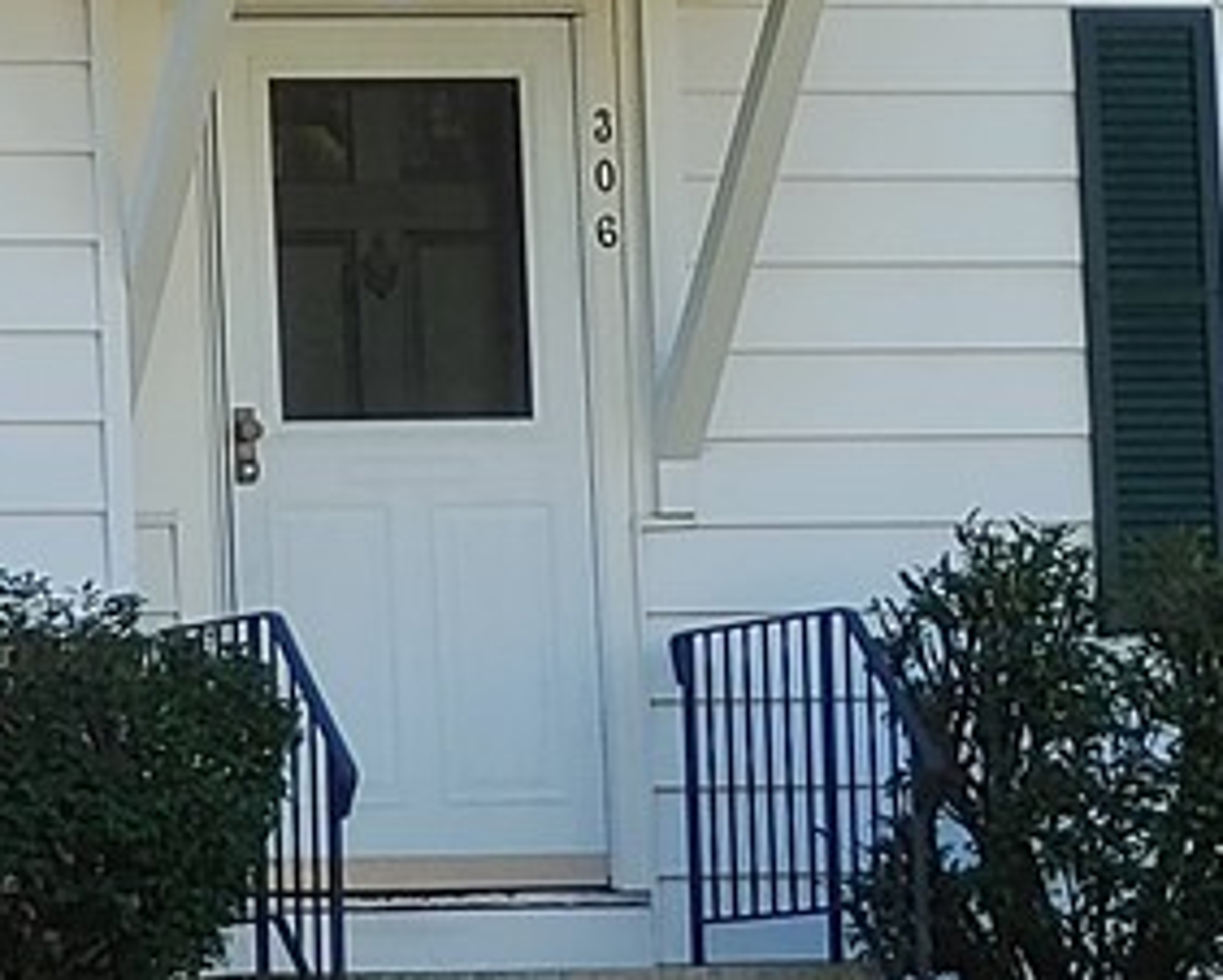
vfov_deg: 5.0
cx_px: 295
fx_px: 11301
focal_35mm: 312
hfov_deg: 6.2
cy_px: 265
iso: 50
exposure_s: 1/307
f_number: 1.8
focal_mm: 5.58
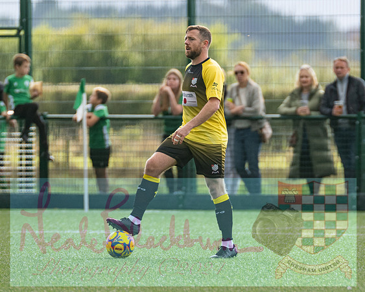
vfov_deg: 1.7
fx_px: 9732
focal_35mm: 901
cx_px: 254
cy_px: 144
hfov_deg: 2.1
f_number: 4
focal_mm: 420
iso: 400
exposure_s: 1/640
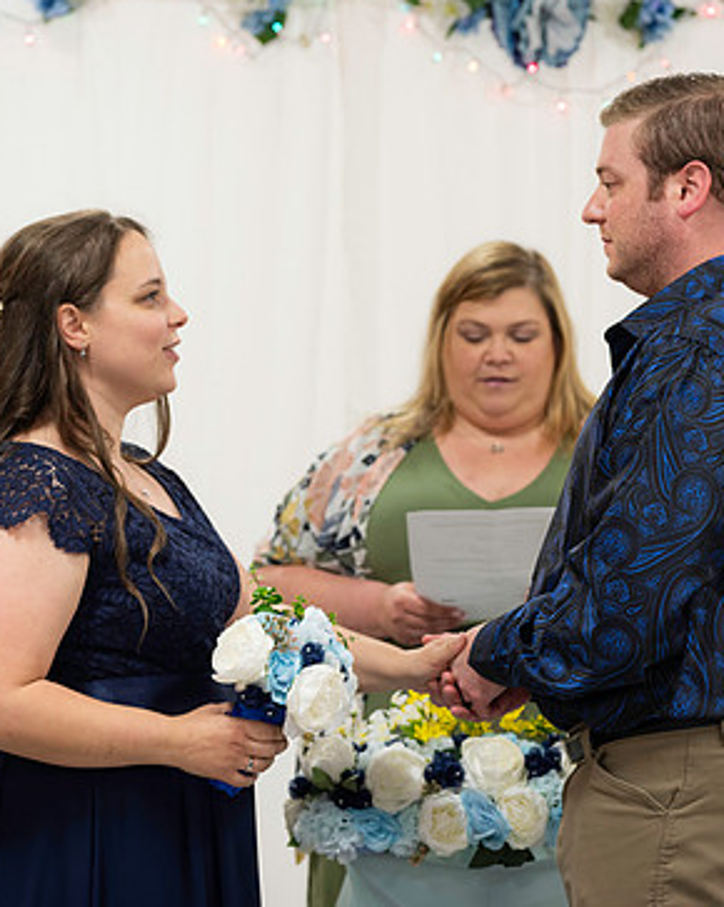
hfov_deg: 11.5
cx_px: 409
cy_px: 427
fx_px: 3592
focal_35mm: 134
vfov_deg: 14.4
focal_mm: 85
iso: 640
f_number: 3.5
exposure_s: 1/125
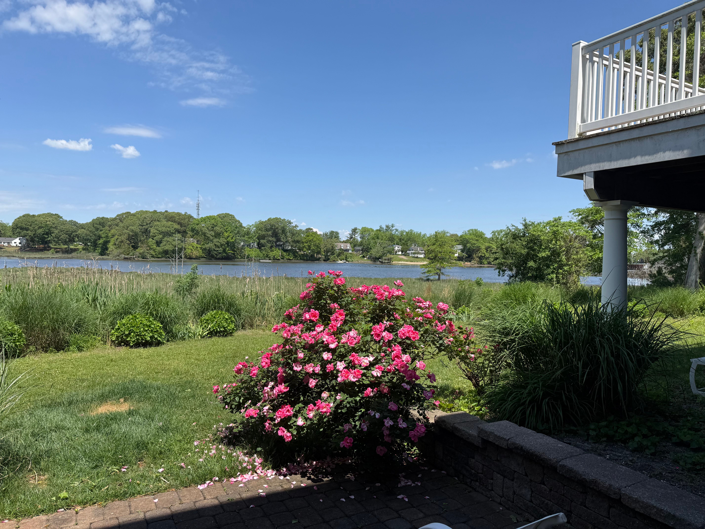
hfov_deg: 71.6
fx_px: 489
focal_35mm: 24
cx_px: 352
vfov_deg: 56.8
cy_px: 264
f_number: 1.78
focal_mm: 6.76
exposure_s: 1/3953
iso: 80
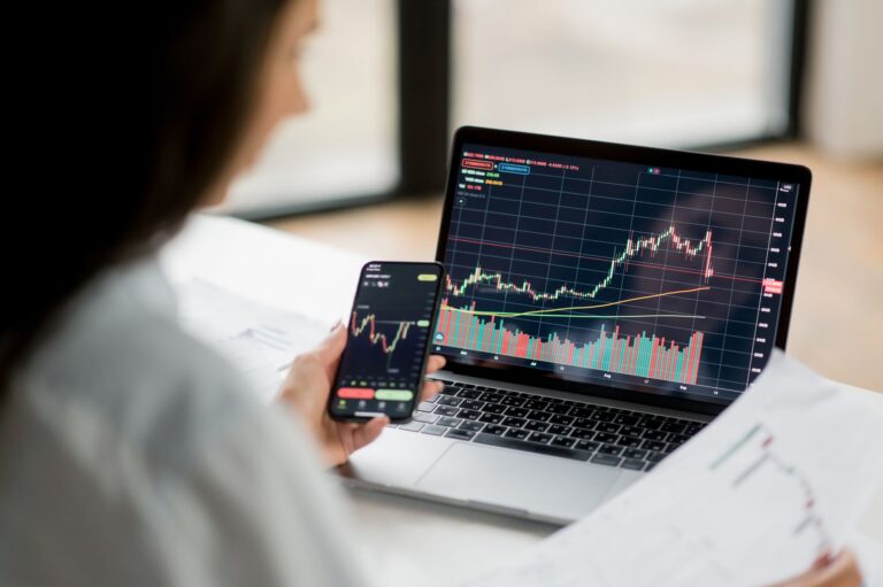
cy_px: 294
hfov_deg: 23.9
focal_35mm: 85
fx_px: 2083
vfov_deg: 16.1
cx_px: 442
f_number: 2
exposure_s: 1/160
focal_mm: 85
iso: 320
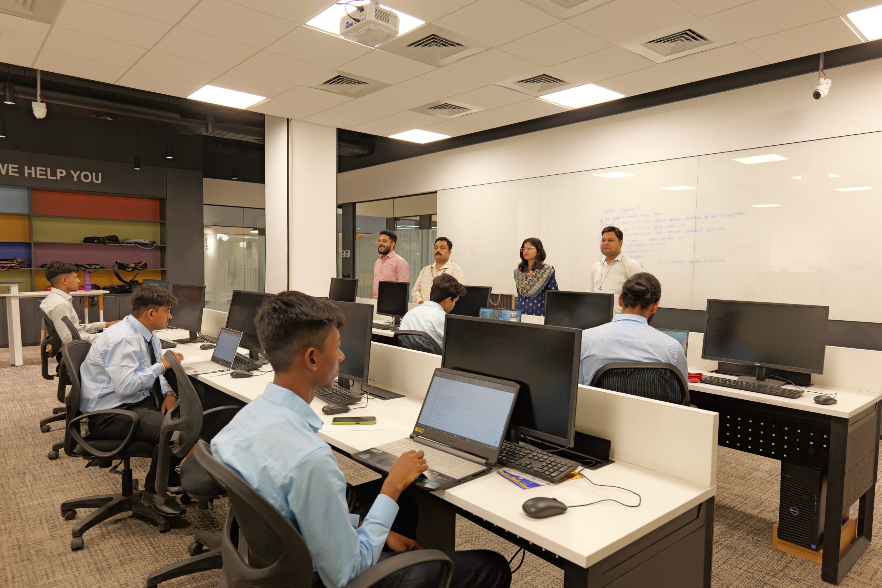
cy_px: 294
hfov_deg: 78.6
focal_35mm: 22
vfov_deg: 57.2
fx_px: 539
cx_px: 441
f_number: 4.5
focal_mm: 22
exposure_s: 1/25
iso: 400
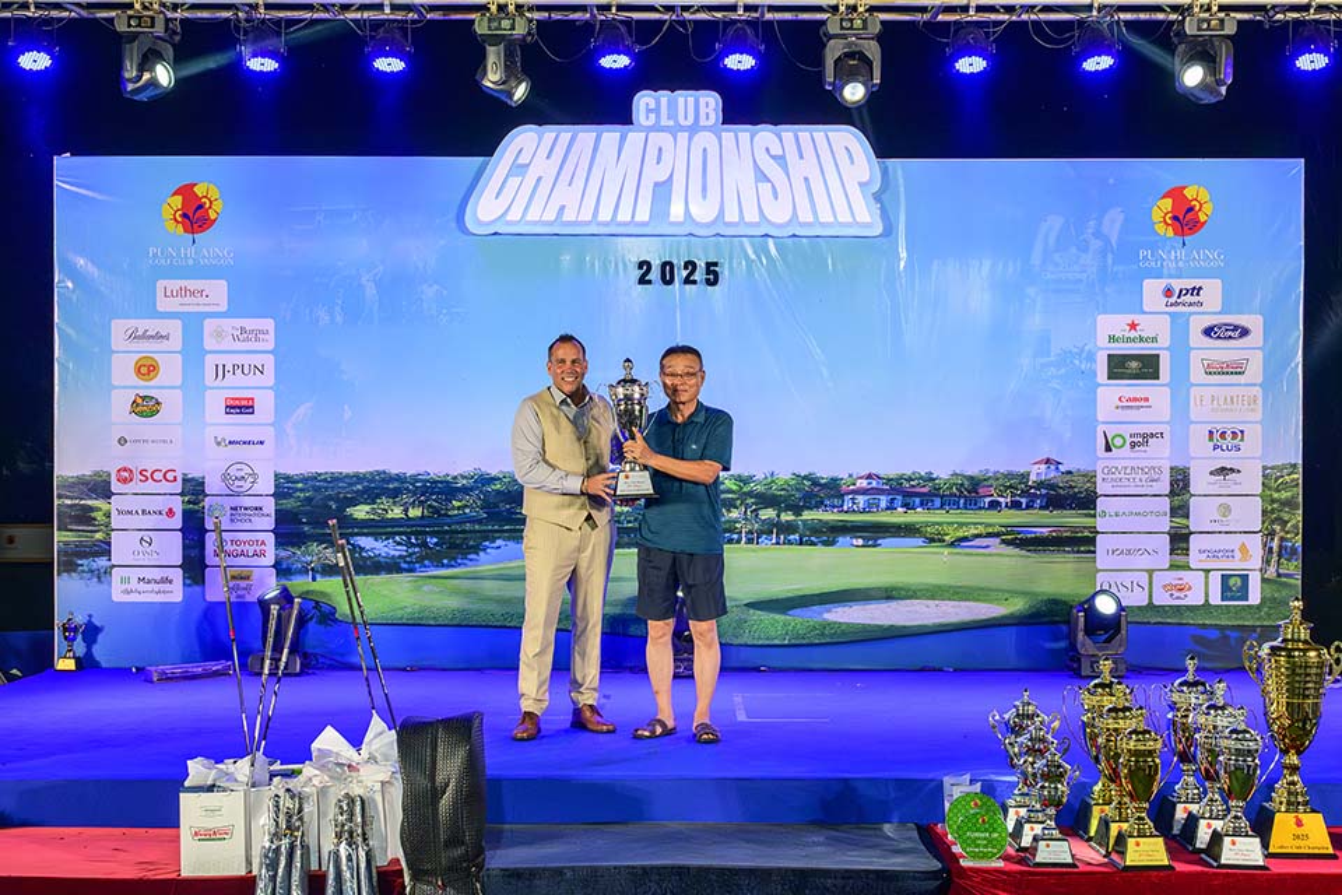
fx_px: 1156
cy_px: 448
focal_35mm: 31
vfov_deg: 42.3
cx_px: 671
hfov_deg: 60.3
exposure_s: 1/250
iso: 3200
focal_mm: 31
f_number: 6.3
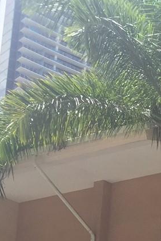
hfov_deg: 10.3
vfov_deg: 17.0
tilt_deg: +14.4
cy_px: 302
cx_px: 399
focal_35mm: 114
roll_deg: -0.2
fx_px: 765
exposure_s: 1/824
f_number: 2.2
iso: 32
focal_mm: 4.15
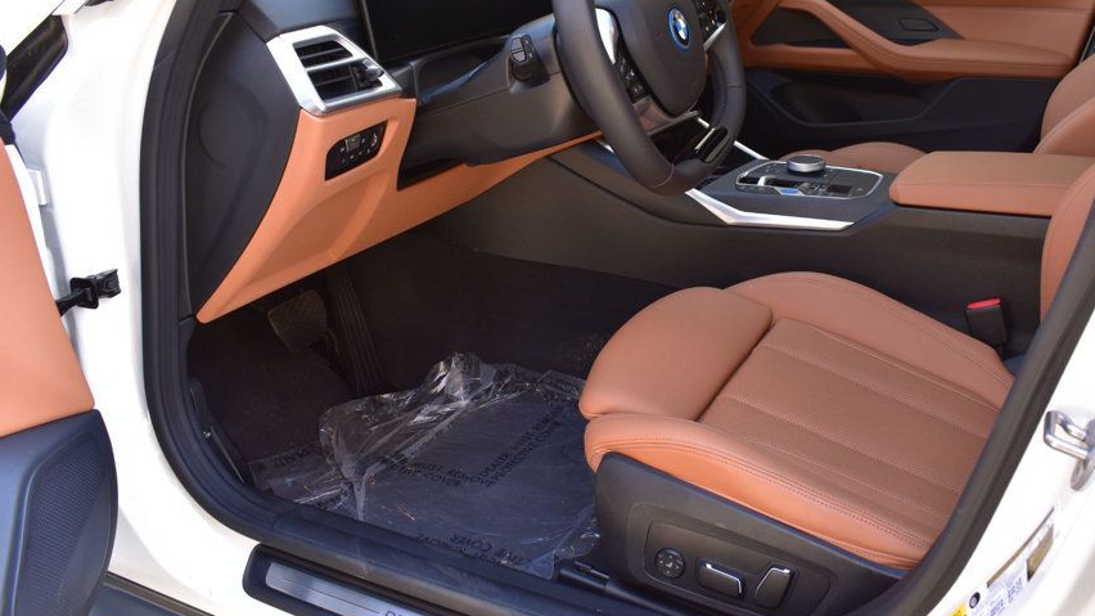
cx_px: 603
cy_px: 285
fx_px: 987
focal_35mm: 34
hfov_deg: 57.9
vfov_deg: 34.6
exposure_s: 1/40
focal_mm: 18
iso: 400
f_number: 7.1
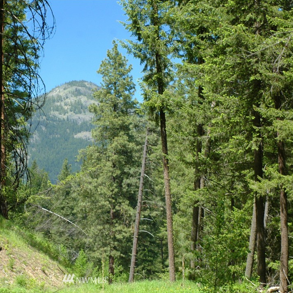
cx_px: 85
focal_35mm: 135
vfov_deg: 12.9
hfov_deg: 12.9
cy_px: 146
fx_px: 1293
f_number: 5.6
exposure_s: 1/125
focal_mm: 70
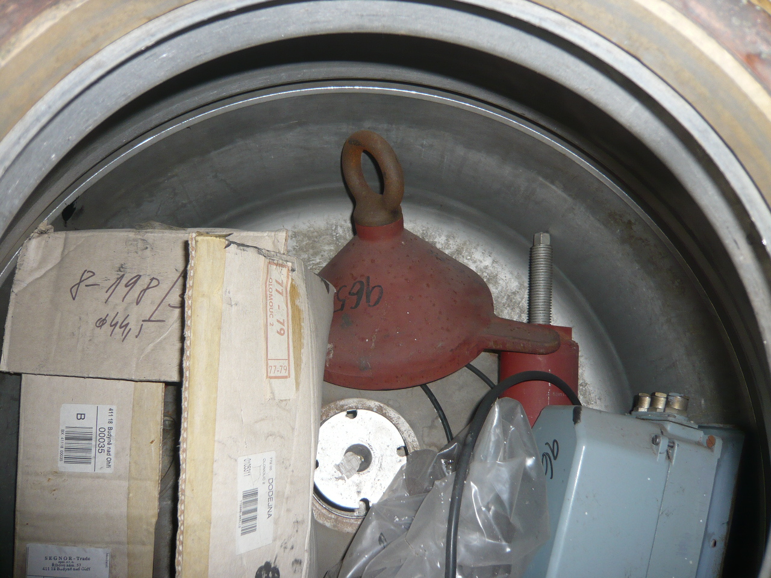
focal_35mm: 28
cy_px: 289
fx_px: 624
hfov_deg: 63.4
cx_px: 386
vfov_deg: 49.7
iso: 100
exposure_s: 1/30
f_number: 2.8
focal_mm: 4.6
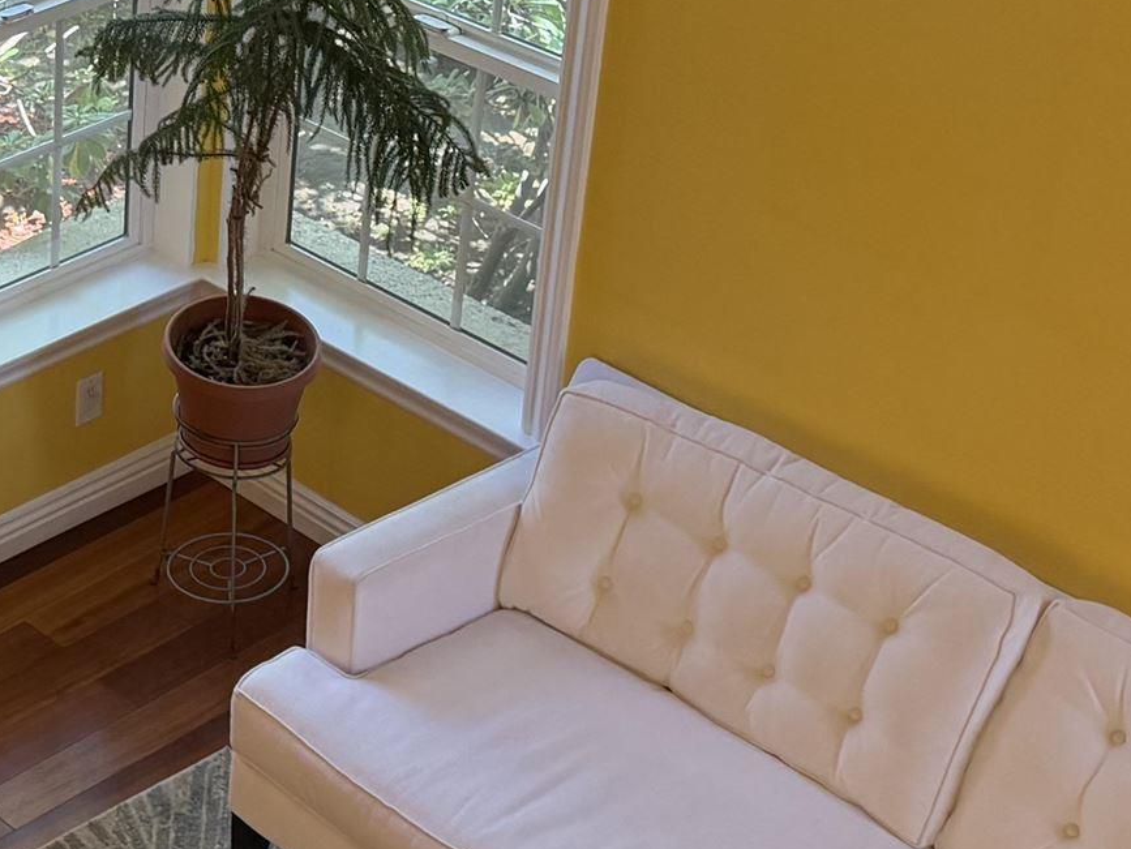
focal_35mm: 85
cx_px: -300
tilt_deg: -27.6
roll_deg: +3.0
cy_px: 147
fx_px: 2778
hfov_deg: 21.1
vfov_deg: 17.2
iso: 200
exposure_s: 1/154
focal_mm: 6.76
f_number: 1.78
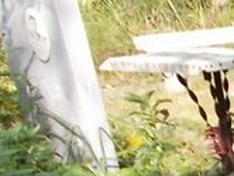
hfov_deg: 12.9
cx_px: 516
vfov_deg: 10.9
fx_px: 846
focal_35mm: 125
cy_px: 351
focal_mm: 4.6
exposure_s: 1/320
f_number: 3.2
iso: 80
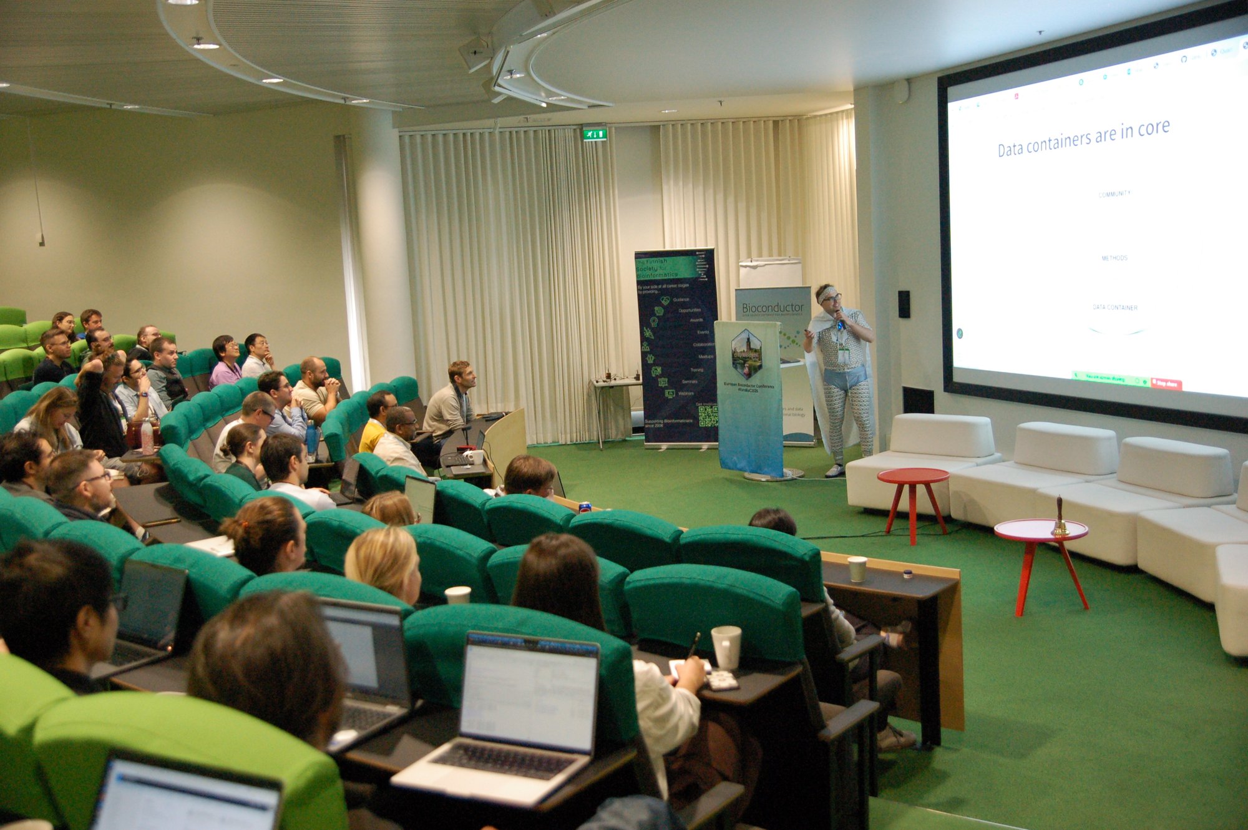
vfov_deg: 36.8
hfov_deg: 53.2
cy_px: 415
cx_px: 624
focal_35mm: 36
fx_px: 1247
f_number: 3.5
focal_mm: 24
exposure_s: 1/125
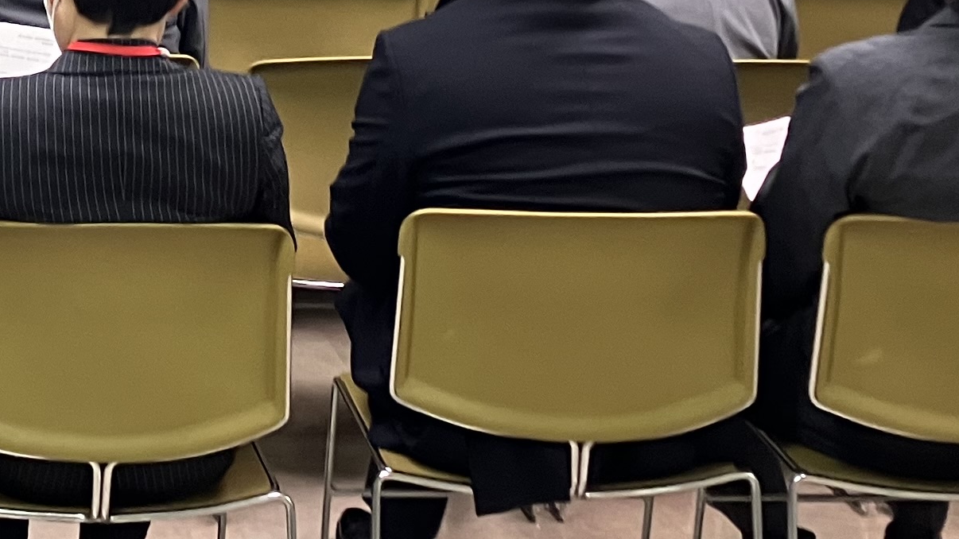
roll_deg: -1.3
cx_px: -6
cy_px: -204
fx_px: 2593
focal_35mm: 102
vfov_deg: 11.5
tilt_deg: -3.1
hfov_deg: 20.3
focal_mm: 3.99
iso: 125
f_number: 1.8
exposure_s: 1/50
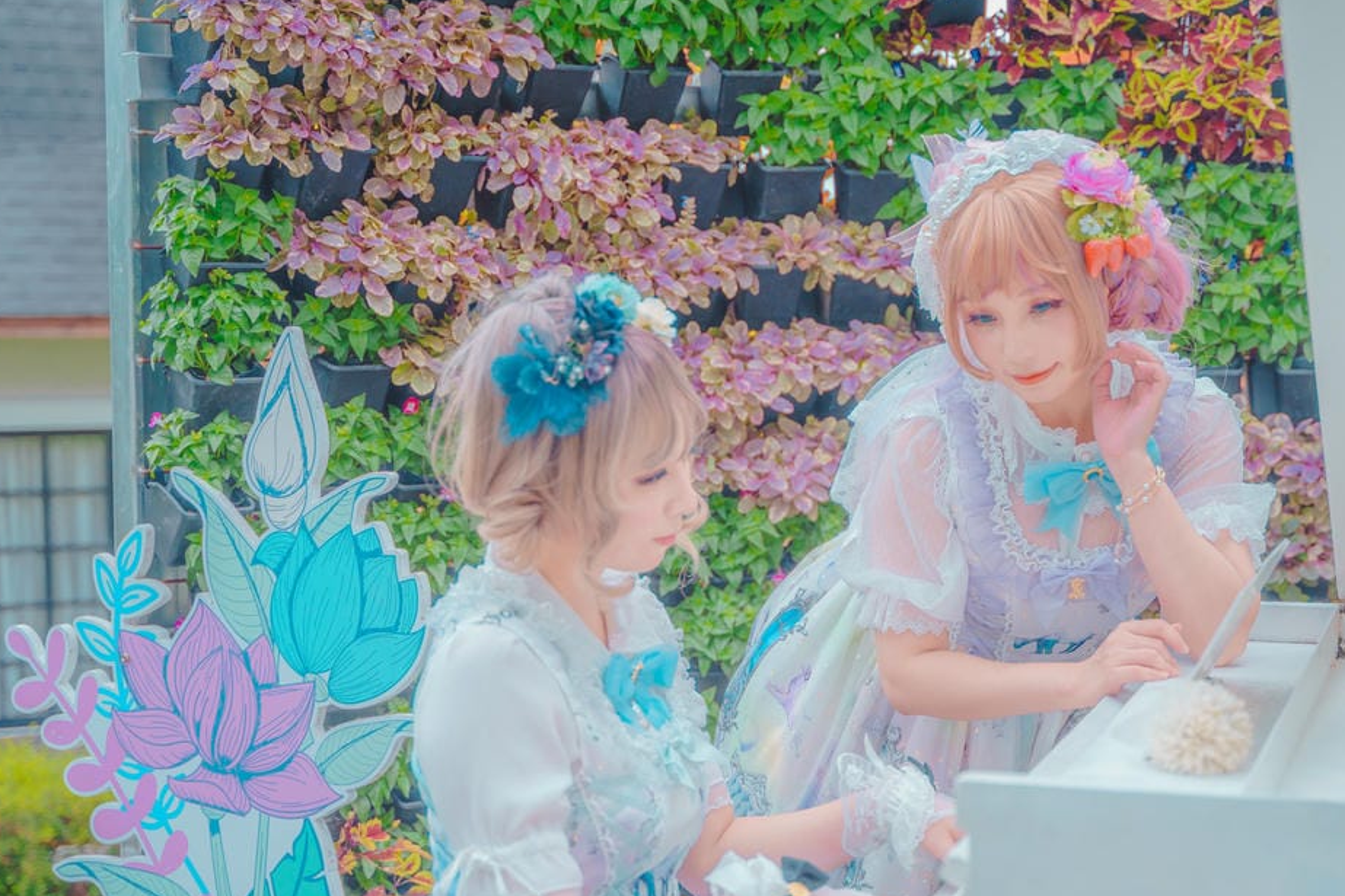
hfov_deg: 30.9
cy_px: 552
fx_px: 2428
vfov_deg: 20.9
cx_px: 829
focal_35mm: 65
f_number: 2.8
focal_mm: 50
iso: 320
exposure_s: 1/1250
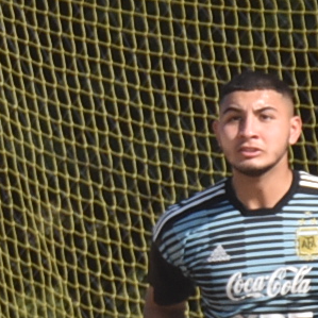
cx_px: -992
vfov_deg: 2.2
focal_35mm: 792
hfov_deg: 2.2
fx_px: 8232
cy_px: 107
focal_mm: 62
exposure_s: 1/1600
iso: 400
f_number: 6.3
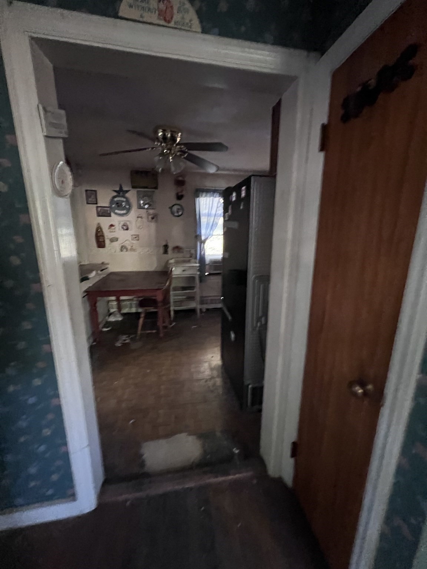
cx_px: 214
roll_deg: +1.4
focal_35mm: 13
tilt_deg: -13.6
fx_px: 214
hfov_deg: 89.9
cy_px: 284
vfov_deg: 106.2
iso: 1250
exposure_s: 1/35
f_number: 1.8
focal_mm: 1.57
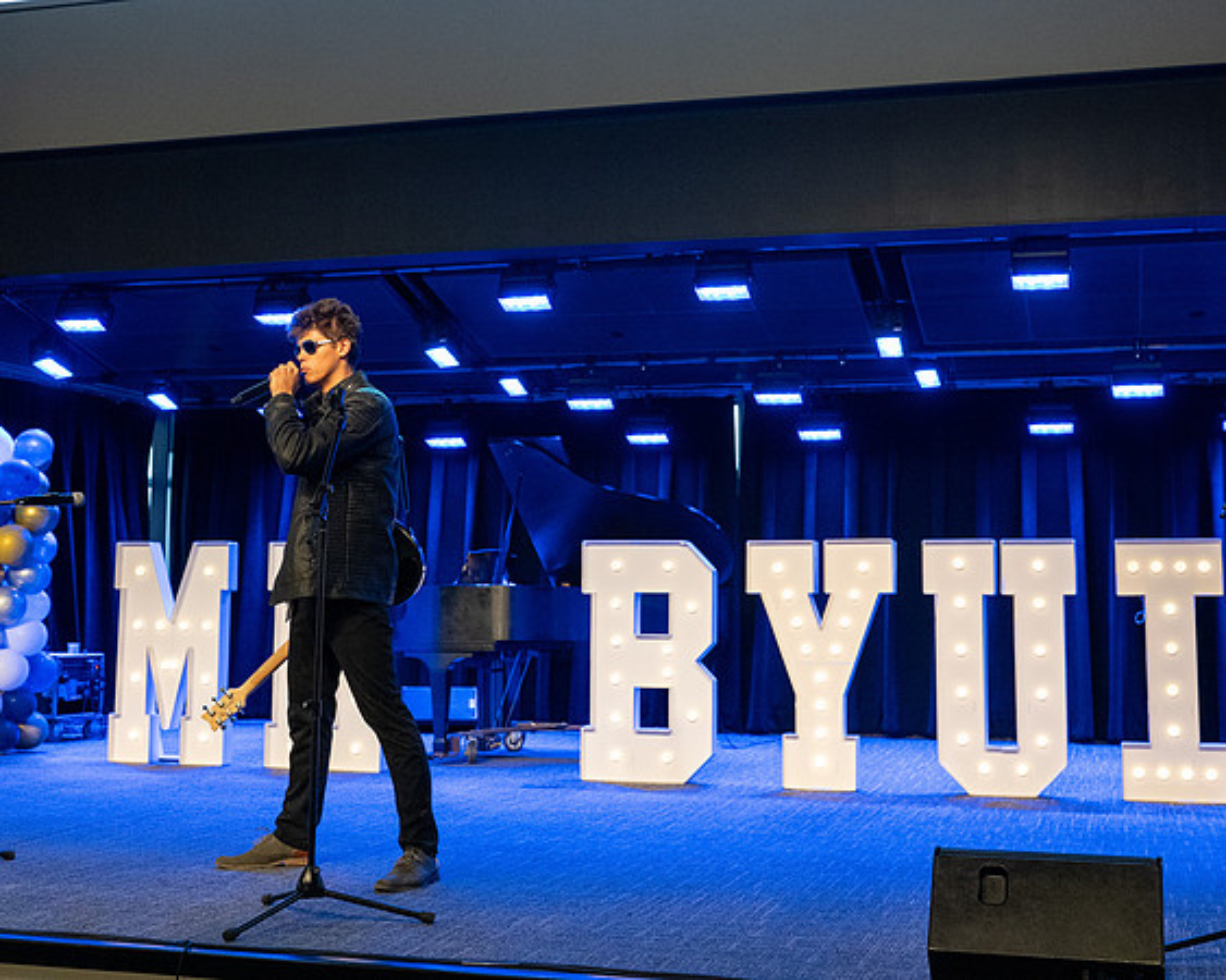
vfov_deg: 31.4
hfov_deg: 38.9
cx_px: 594
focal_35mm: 48
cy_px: 404
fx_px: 1737
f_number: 3.5
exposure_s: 1/200
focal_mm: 36
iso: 4000
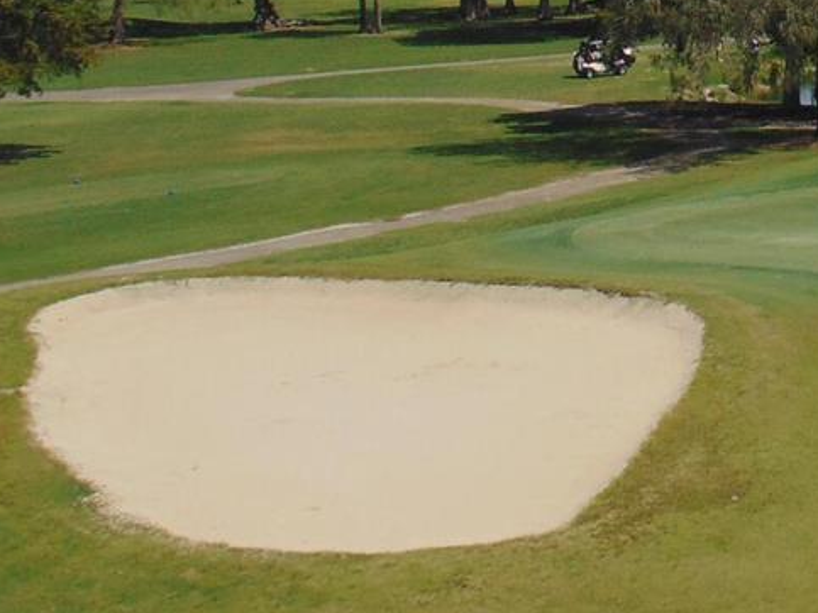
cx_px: 1057
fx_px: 2740
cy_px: -266
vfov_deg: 12.2
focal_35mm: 116
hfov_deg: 16.1
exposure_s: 1/250
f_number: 8.3
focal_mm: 6.3
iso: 80
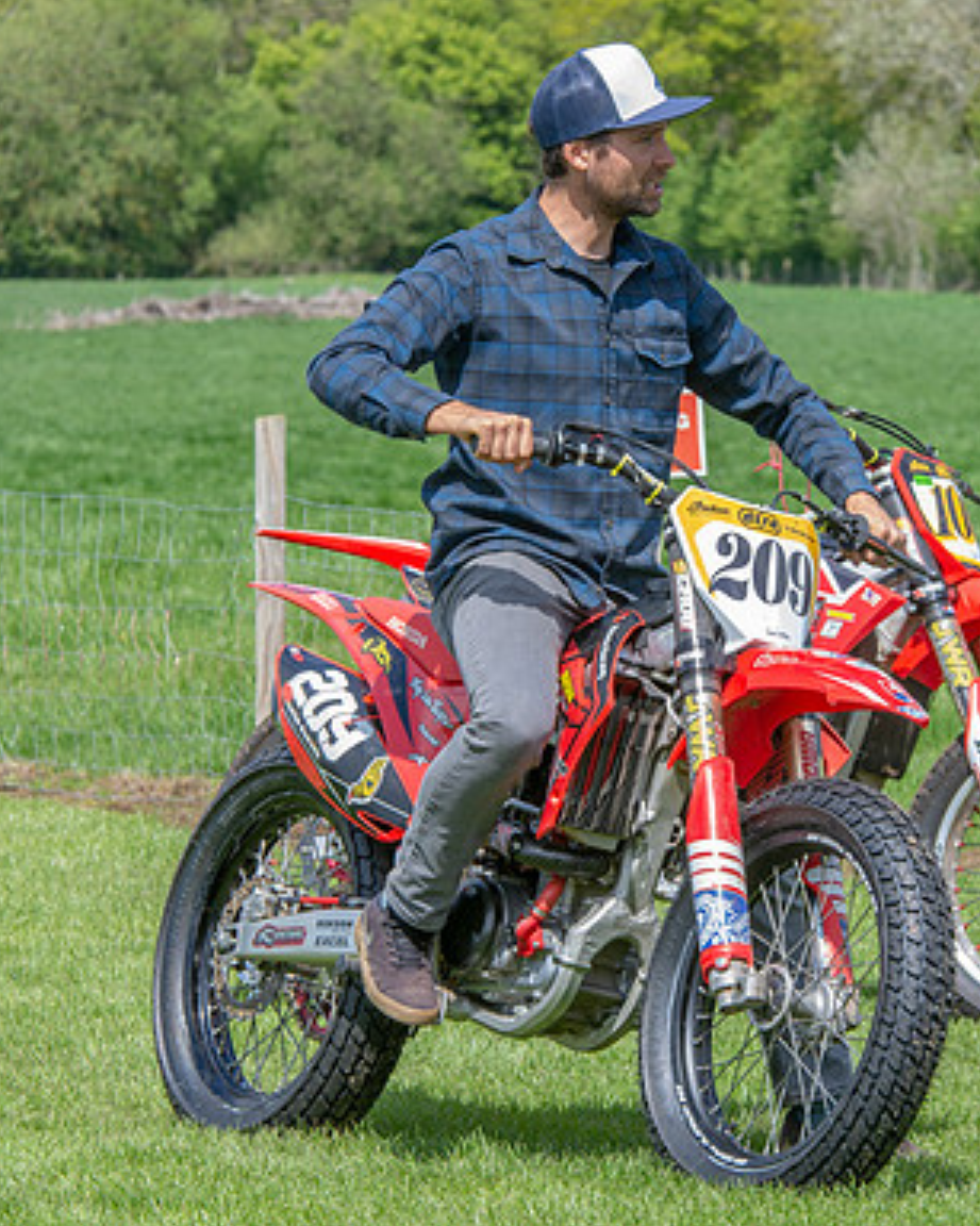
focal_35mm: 296
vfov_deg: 6.5
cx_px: 704
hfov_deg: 5.2
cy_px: 573
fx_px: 10736
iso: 200
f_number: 8
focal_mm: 122
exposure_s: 1/160
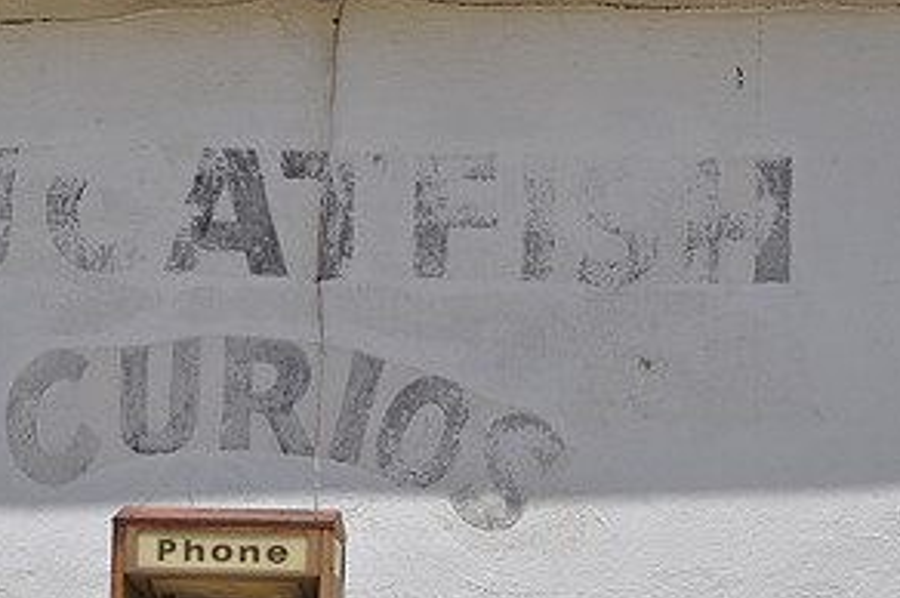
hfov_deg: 14.3
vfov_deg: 9.6
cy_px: 408
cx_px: 284
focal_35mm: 143
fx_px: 3571
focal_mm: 48
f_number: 8
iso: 200
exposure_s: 1/250
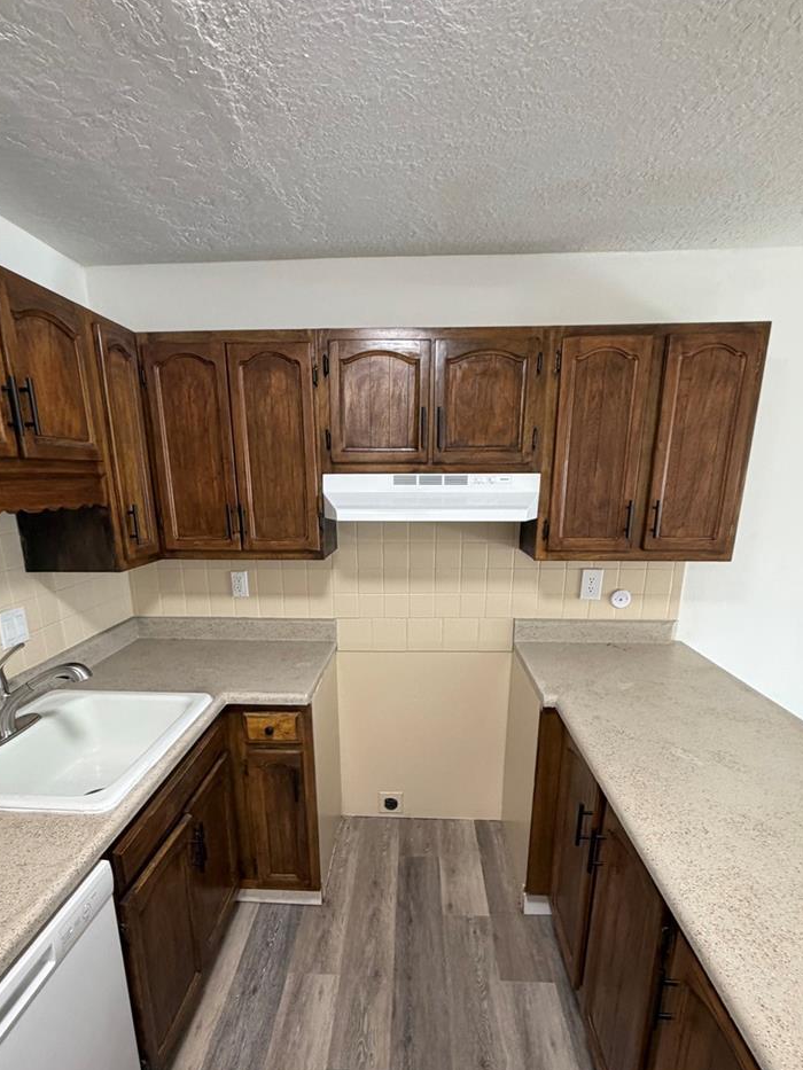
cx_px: 389
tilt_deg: -18.0
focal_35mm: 18
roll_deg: +1.9
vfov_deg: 86.8
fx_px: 557
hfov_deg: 71.6
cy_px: 636
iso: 250
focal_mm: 2.22
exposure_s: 1/60
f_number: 2.2
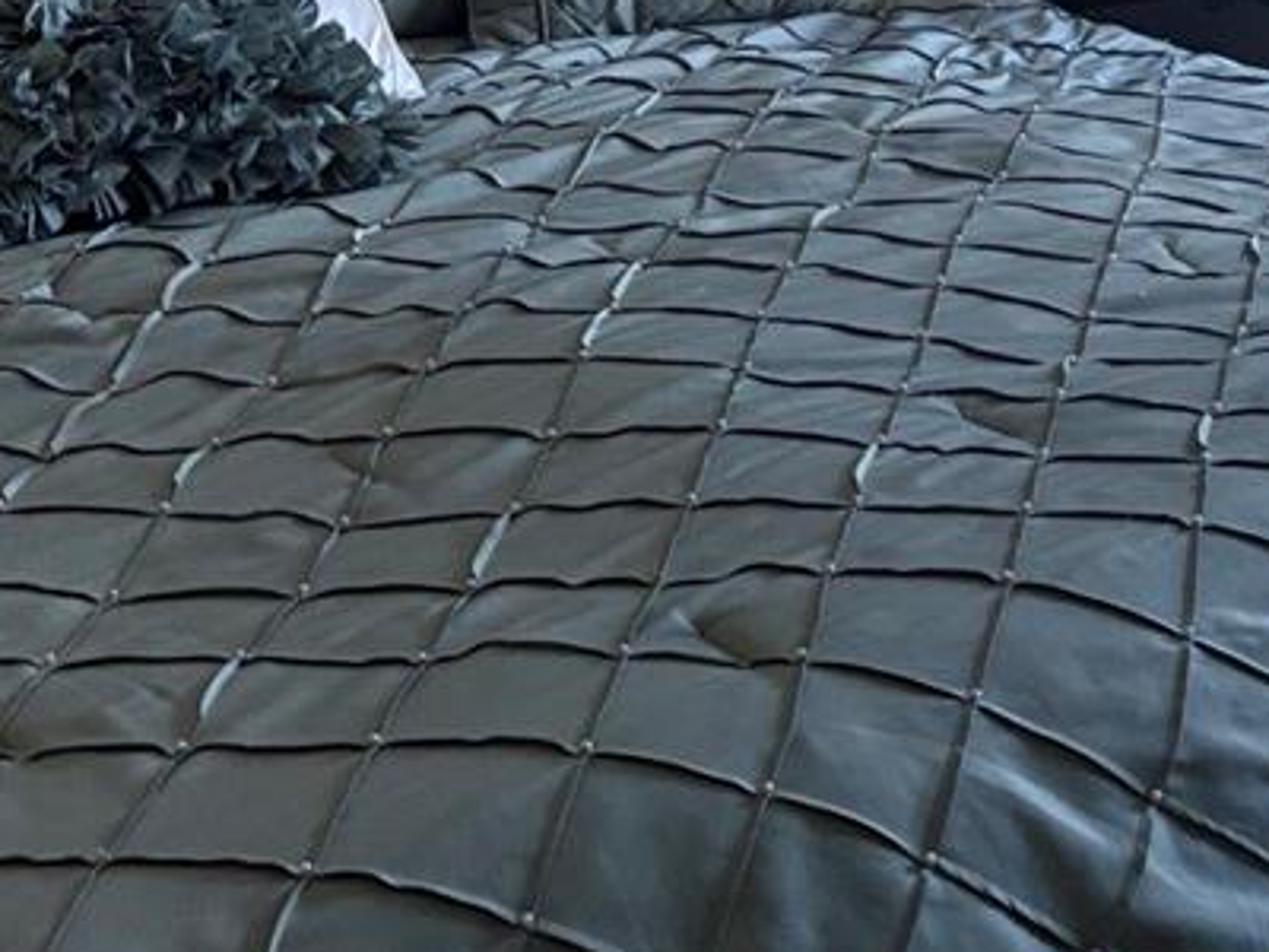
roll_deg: -2.1
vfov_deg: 12.6
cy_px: -908
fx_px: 3813
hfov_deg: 18.7
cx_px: 1060
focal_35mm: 104
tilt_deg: +0.1
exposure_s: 1/60
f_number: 1.6
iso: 160
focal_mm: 5.96
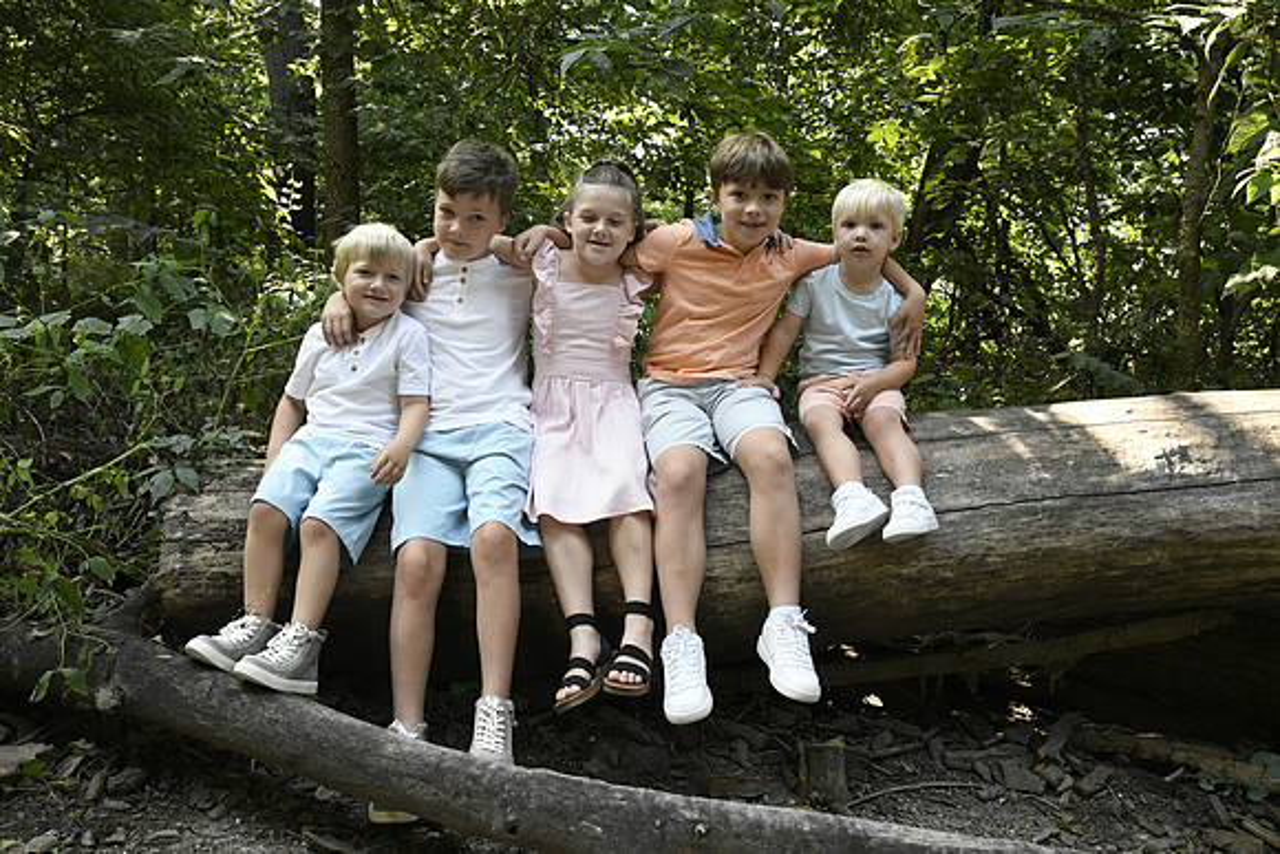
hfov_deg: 60.3
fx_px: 1102
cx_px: 640
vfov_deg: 42.3
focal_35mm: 31
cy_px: 427
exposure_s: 1/320
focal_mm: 31
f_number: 9
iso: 6400
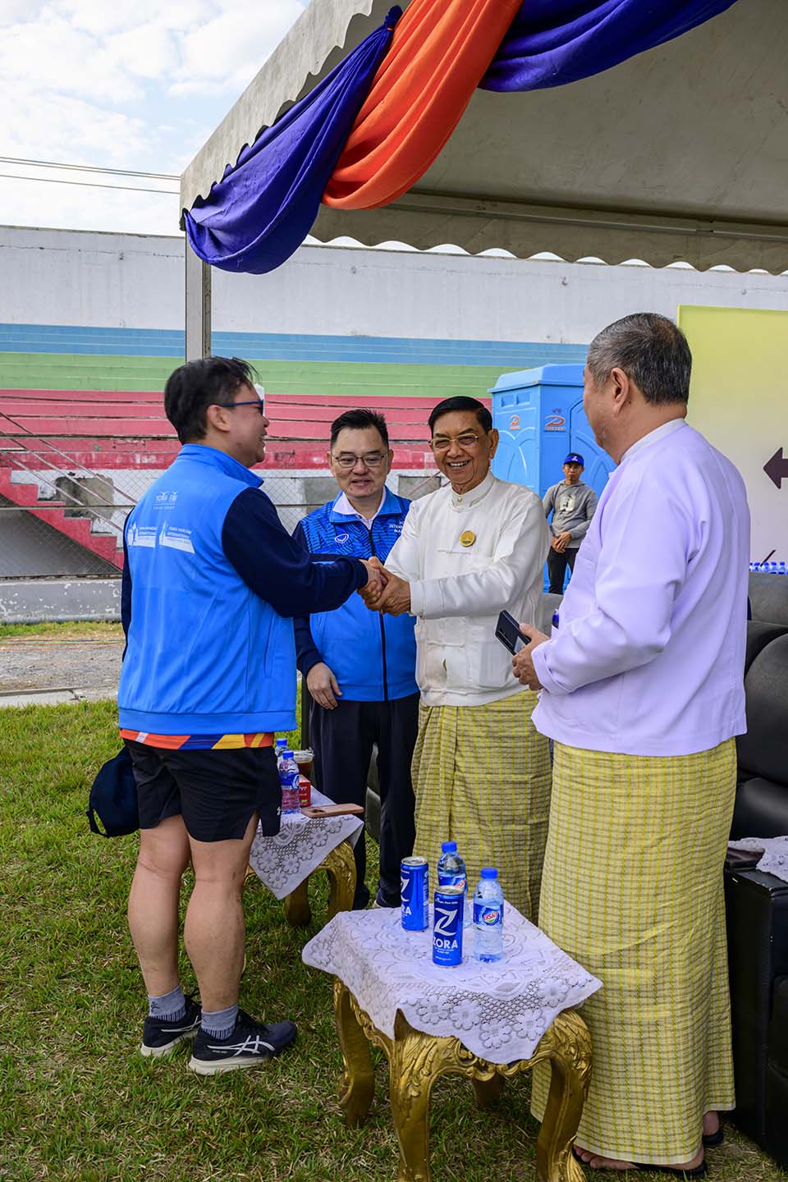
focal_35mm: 37
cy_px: 591
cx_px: 394
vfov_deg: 51.9
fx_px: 1215
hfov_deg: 35.9
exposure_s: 1/60
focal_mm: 37
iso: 110
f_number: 8
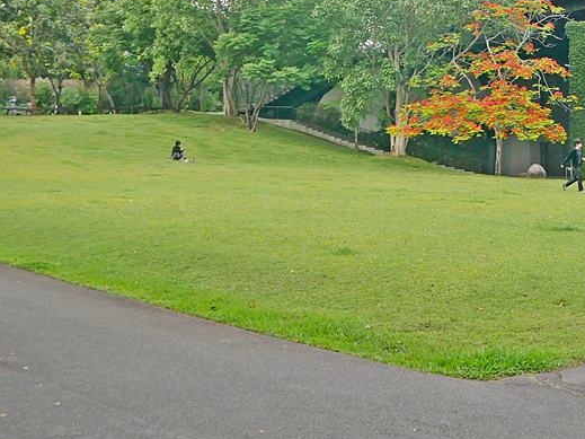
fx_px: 912
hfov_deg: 35.4
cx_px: 364
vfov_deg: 26.0
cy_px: 28
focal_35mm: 54
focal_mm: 14
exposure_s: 1/250
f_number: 3.5
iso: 200
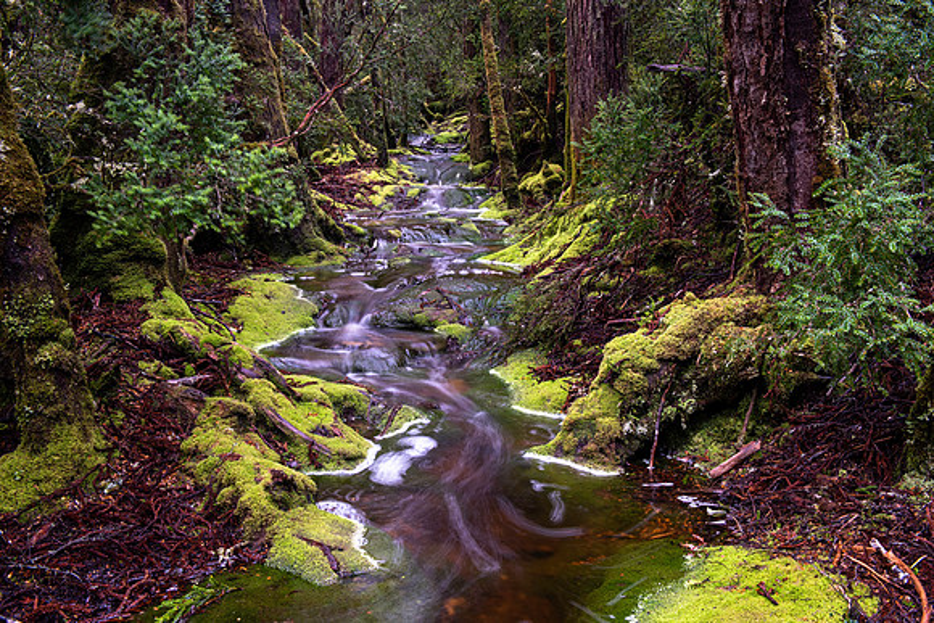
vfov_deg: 36.9
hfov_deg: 53.1
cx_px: 467
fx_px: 934
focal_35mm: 36
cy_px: 312
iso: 200
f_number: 16
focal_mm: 36
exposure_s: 2
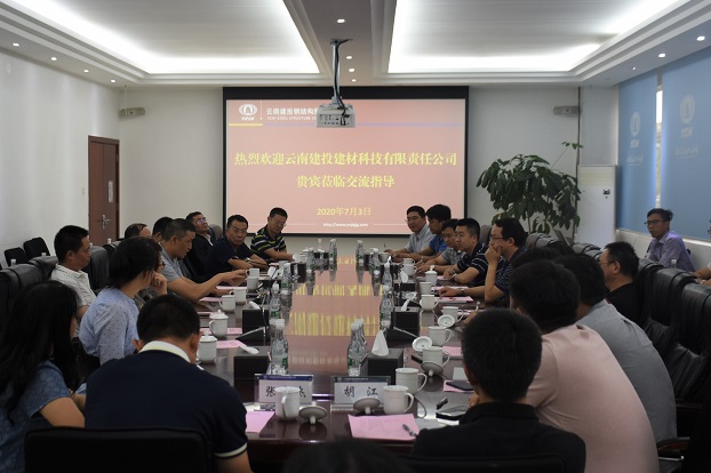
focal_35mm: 46
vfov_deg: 29.5
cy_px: 242
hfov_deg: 43.1
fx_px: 899
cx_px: 345
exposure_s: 1/60
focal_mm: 27
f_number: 4
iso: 400
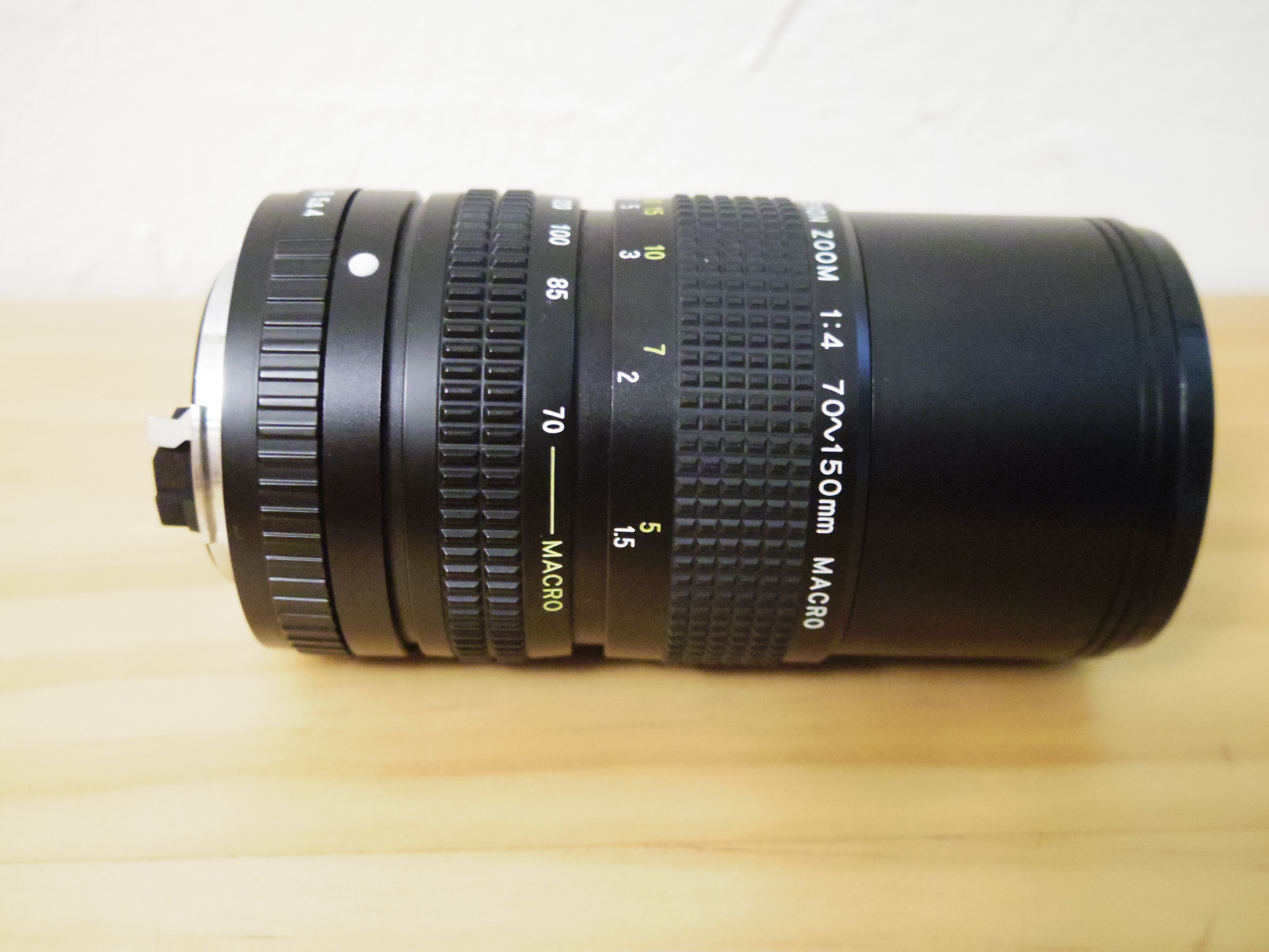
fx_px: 1430
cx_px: 634
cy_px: 476
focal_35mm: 39
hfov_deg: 47.9
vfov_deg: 36.8
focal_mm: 8.5
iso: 3200
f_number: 1.9
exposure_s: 1/6
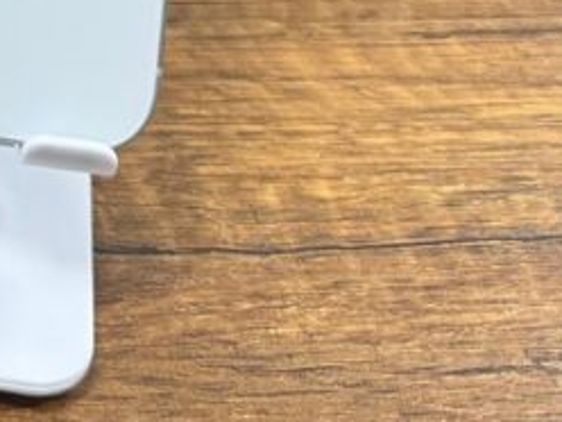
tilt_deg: -27.2
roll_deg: -0.3
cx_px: -406
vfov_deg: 11.5
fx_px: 1883
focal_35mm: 116
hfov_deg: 15.0
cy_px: -408
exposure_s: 1/50
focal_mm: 6.76
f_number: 1.78
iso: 160
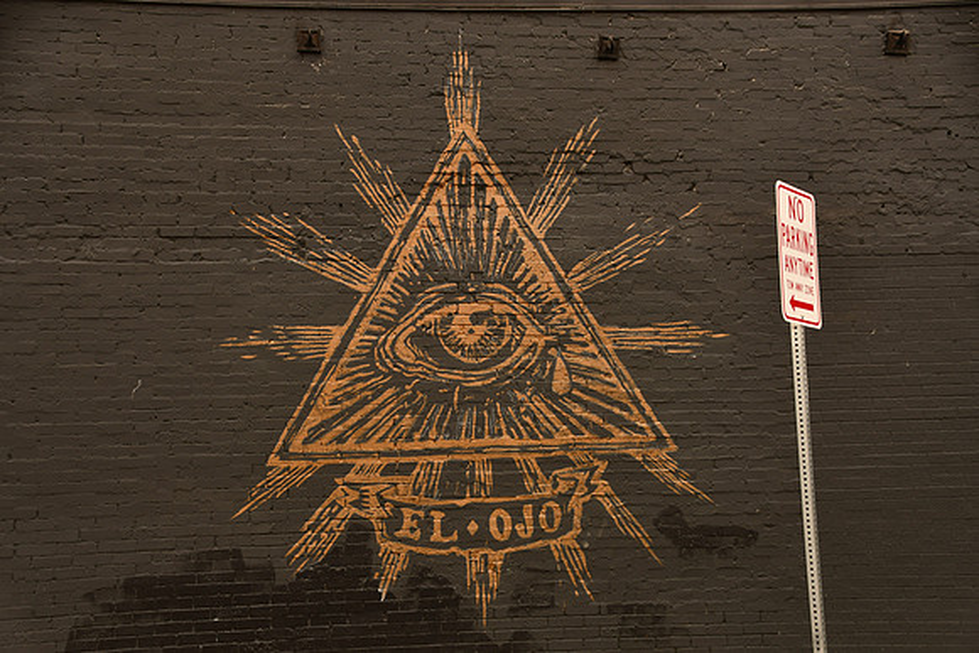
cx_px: 490
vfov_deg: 22.6
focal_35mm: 60
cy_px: 326
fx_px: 1632
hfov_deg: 33.4
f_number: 4.5
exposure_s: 1/250
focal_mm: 40
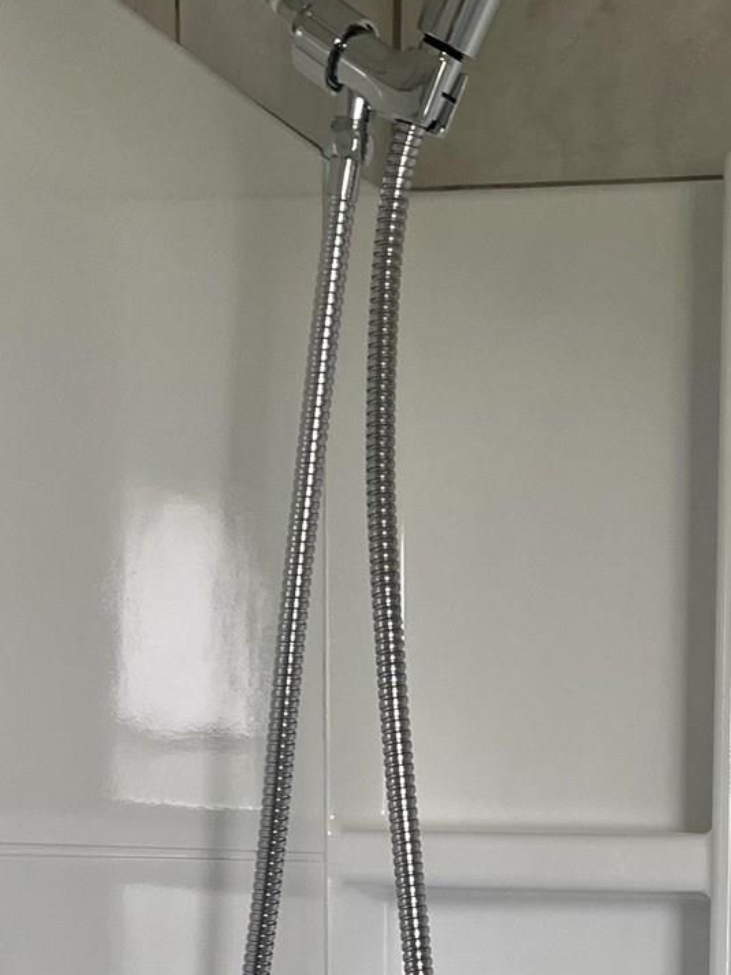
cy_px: 1147
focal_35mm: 84
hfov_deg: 17.1
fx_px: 2364
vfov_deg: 21.7
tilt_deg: -5.3
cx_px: 754
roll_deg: -2.3
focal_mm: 5.1
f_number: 1.6
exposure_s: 1/121
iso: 100
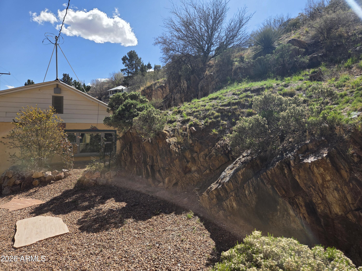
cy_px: 136
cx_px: 181
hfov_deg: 73.9
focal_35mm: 23
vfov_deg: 58.9
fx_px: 241
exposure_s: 1/4365
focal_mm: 5.4
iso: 80
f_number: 1.8
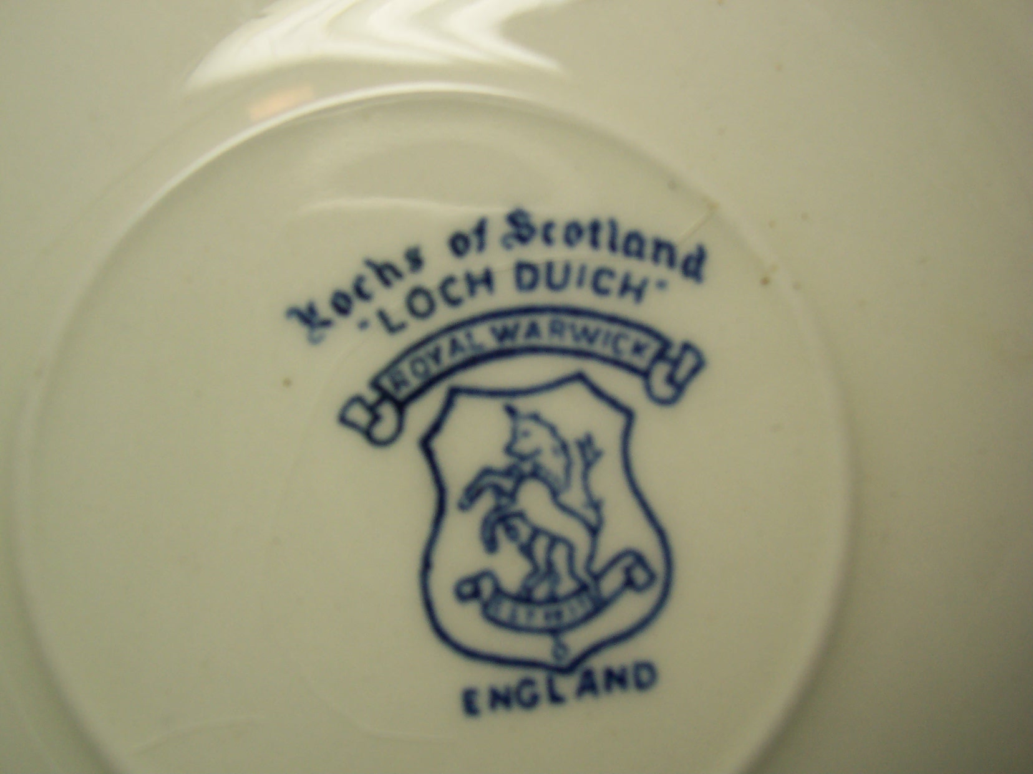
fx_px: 1104
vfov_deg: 38.7
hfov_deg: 50.1
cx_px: 516
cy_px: 387
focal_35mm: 37
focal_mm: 5.6
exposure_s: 1/180
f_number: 2.8
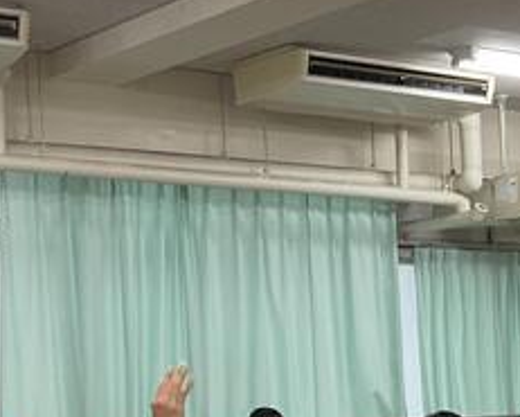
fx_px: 1509
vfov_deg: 15.0
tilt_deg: -6.8
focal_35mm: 98
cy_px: 536
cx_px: 644
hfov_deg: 18.4
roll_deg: +0.8
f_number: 1.8
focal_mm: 3
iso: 80
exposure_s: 1/60
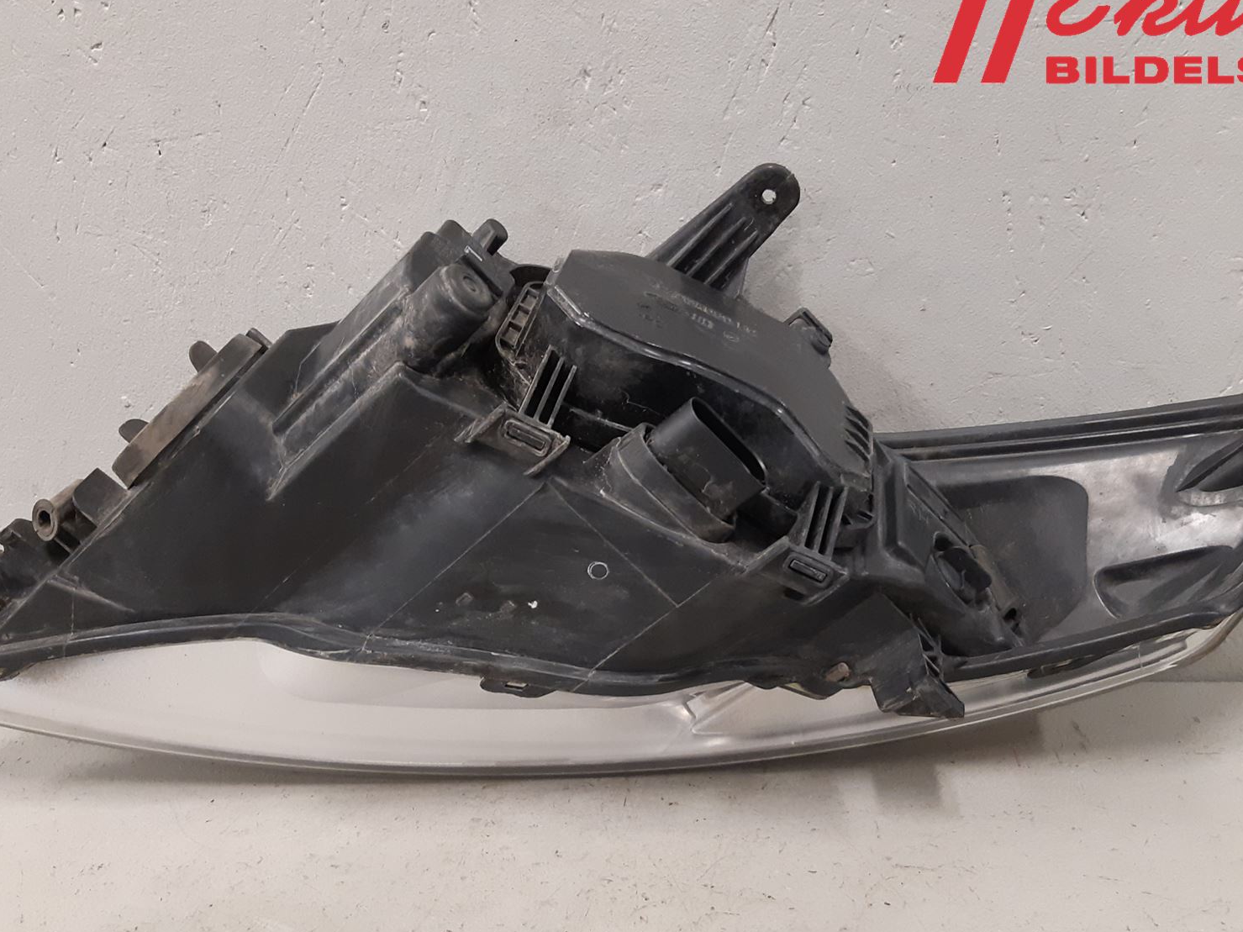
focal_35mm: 36
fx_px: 1293
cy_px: 587
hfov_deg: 51.3
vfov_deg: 39.4
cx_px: 588
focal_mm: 3.93
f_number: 1.7
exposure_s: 1/50
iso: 250
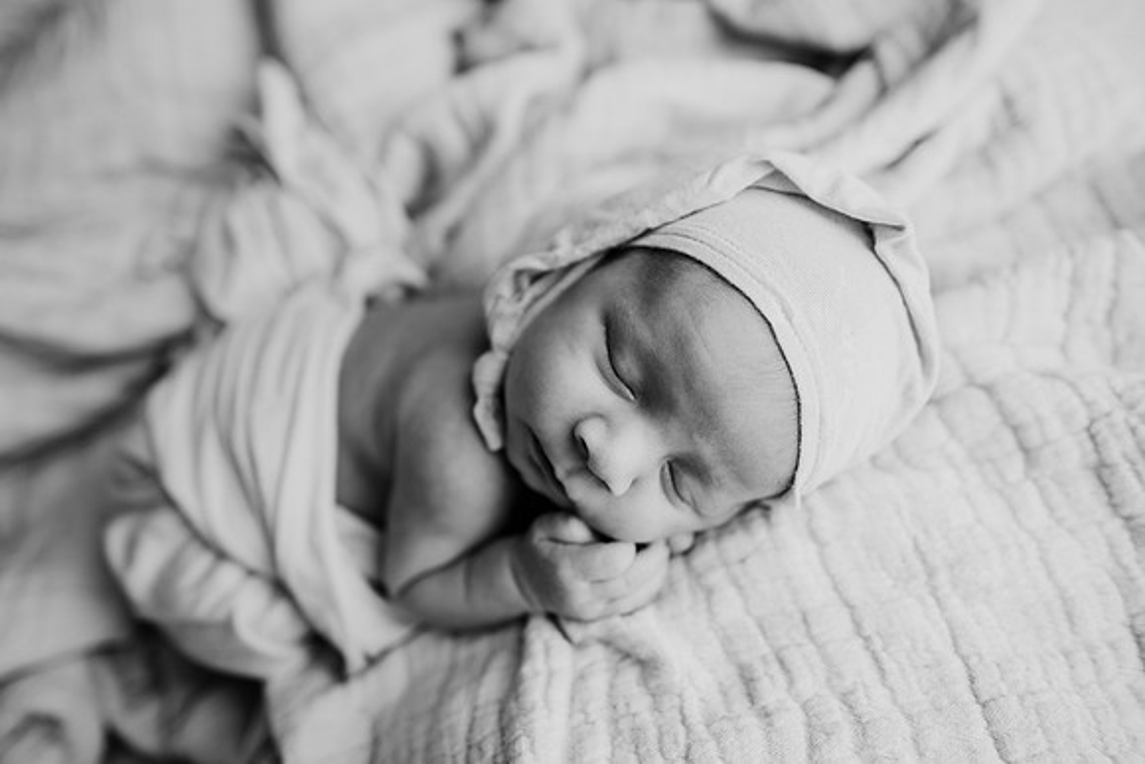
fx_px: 763
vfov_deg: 53.2
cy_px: 382
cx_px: 572
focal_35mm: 24
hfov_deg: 73.7
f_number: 2.5
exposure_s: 1/160
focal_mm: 24
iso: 100
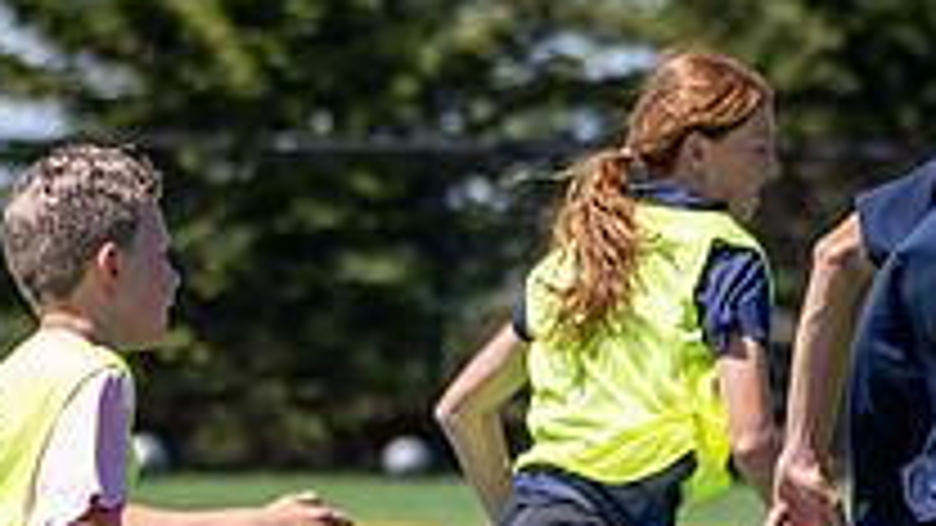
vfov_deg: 3.4
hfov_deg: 6.0
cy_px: 354
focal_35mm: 356
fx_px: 8836
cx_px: 945
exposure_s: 1/800
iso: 50
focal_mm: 105
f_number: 2.8
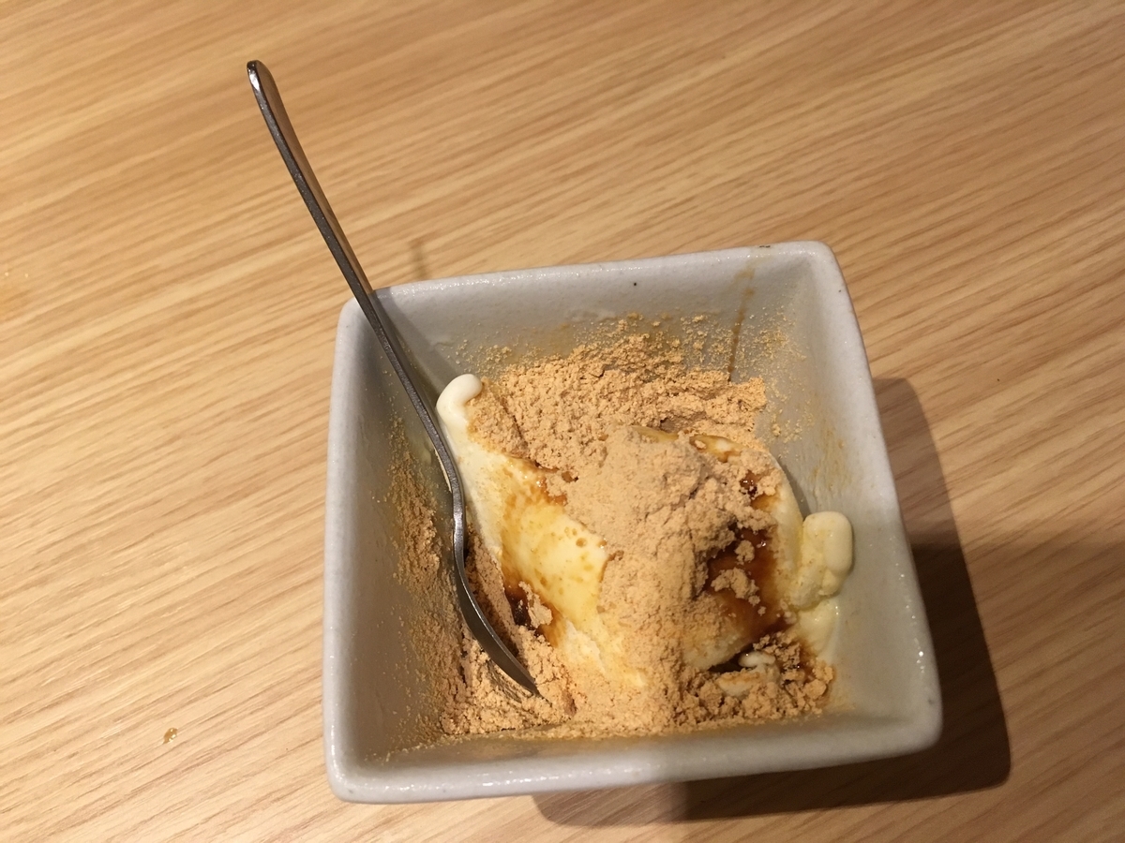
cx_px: 562
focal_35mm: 29
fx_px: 942
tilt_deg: -61.1
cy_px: 422
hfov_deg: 61.7
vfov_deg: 48.2
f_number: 2.2
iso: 125
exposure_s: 1/30
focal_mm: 4.15
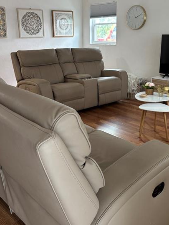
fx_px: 241
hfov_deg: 38.4
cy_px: 92
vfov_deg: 49.9
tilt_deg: -14.5
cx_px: 106
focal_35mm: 37
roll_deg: -0.5
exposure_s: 1/60
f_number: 1.6
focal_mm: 5.96
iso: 200
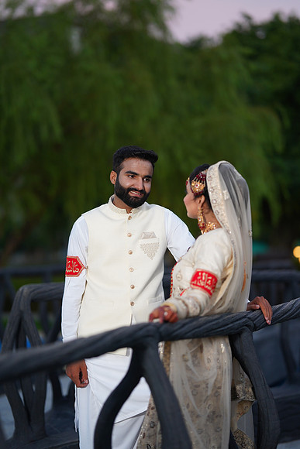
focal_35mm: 85
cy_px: 224
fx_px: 1062
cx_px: 150
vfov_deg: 23.9
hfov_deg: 16.1
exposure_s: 1/200
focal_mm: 85
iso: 400
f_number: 1.4
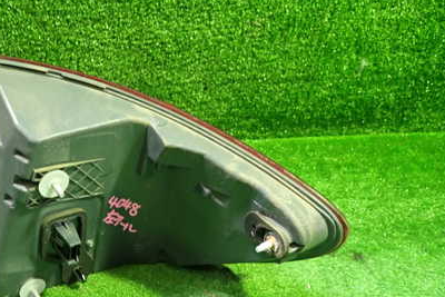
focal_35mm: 39
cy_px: 200
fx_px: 482
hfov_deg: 48.2
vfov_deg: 33.9
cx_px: 128
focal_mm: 4.5
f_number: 2
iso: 320
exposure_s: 1/30
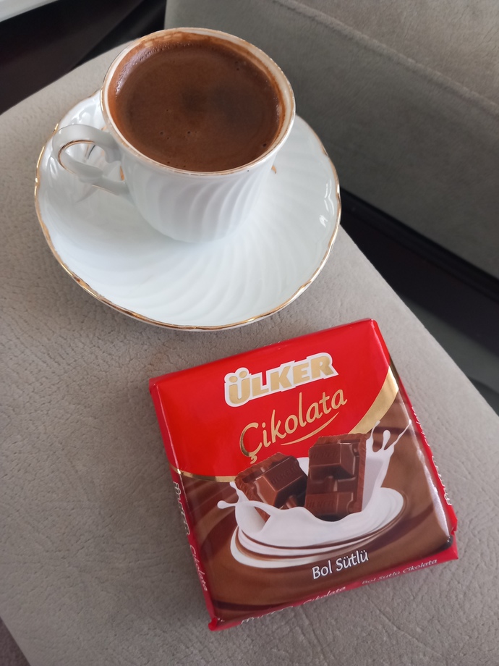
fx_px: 519
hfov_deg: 51.4
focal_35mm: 27
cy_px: 333
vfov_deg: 65.3
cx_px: 250
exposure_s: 1/25
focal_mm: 4
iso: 320
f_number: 1.8
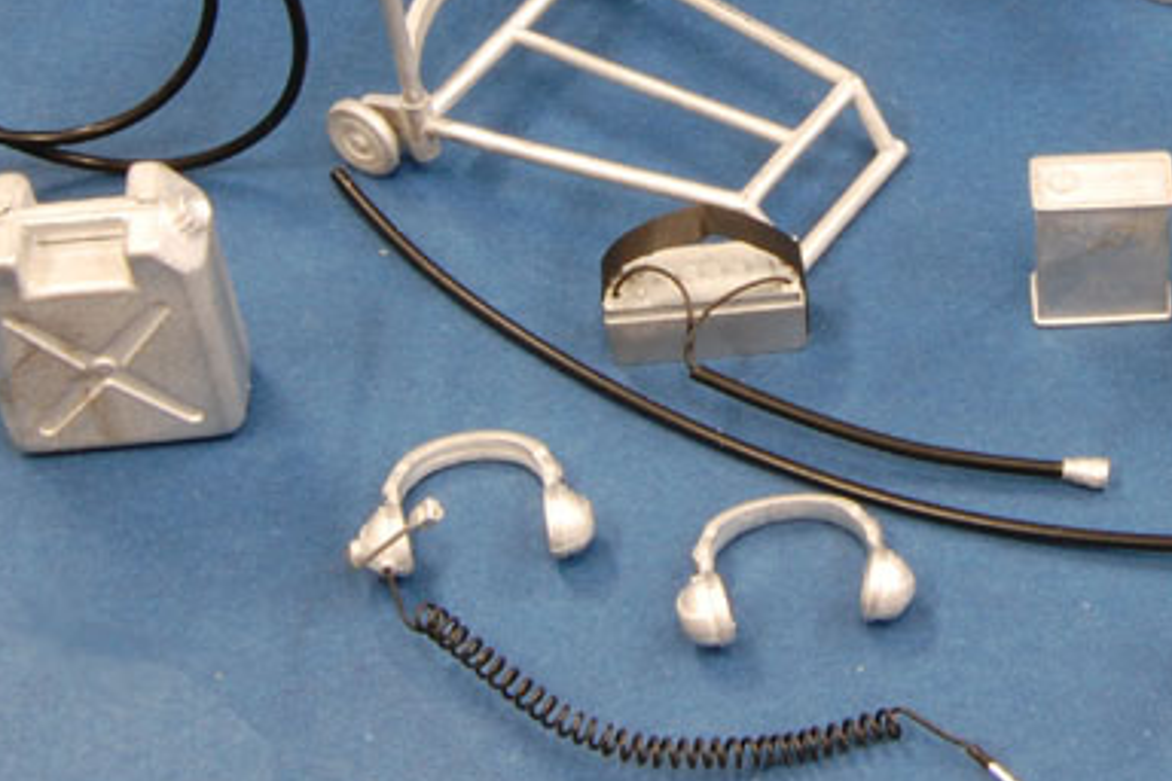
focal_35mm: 109
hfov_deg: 18.6
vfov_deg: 12.3
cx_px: 876
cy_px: -73
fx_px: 3554
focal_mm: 31
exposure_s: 1.3
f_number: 25
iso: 400
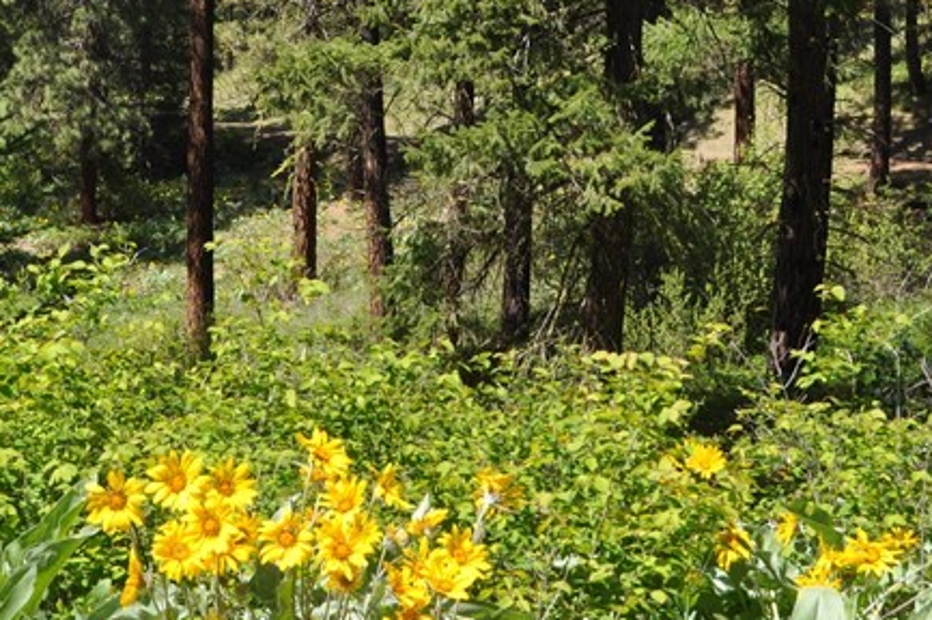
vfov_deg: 12.0
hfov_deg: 18.0
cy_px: 22
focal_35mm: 113
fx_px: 2923
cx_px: 263
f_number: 8
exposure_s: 1/250
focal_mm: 30
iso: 200
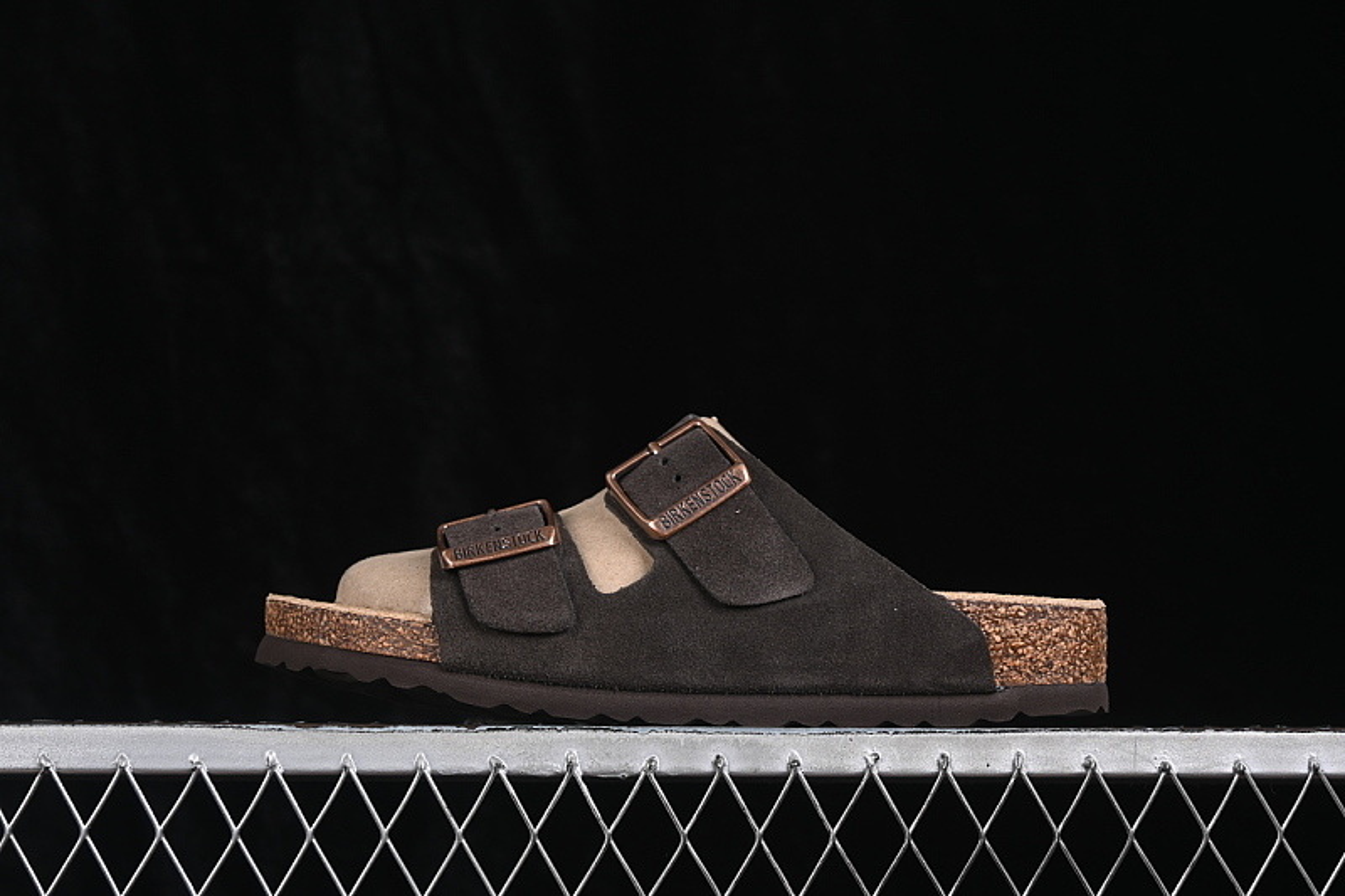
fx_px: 2801
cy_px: 448
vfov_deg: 18.2
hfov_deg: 27.0
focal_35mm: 75
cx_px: 672
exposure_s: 1/80
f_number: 7.1
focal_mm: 50
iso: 160
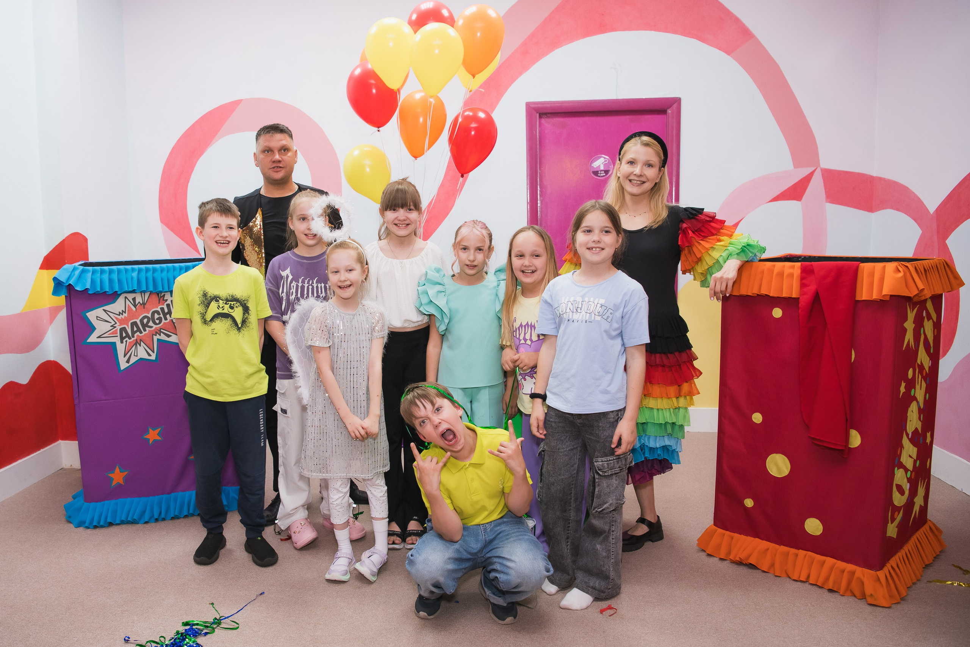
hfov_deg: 65.0
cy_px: 323
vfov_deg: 46.4
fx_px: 755
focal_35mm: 28
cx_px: 404
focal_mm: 24
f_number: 3.5
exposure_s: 1/160
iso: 640
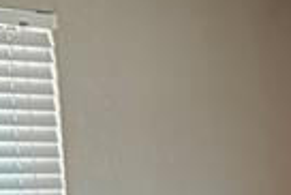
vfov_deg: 7.1
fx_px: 1521
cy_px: 386
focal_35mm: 188
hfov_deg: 9.9
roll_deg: +2.5
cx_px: 635
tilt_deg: -5.4
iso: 800
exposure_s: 1/42
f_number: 1.78
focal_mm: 6.76
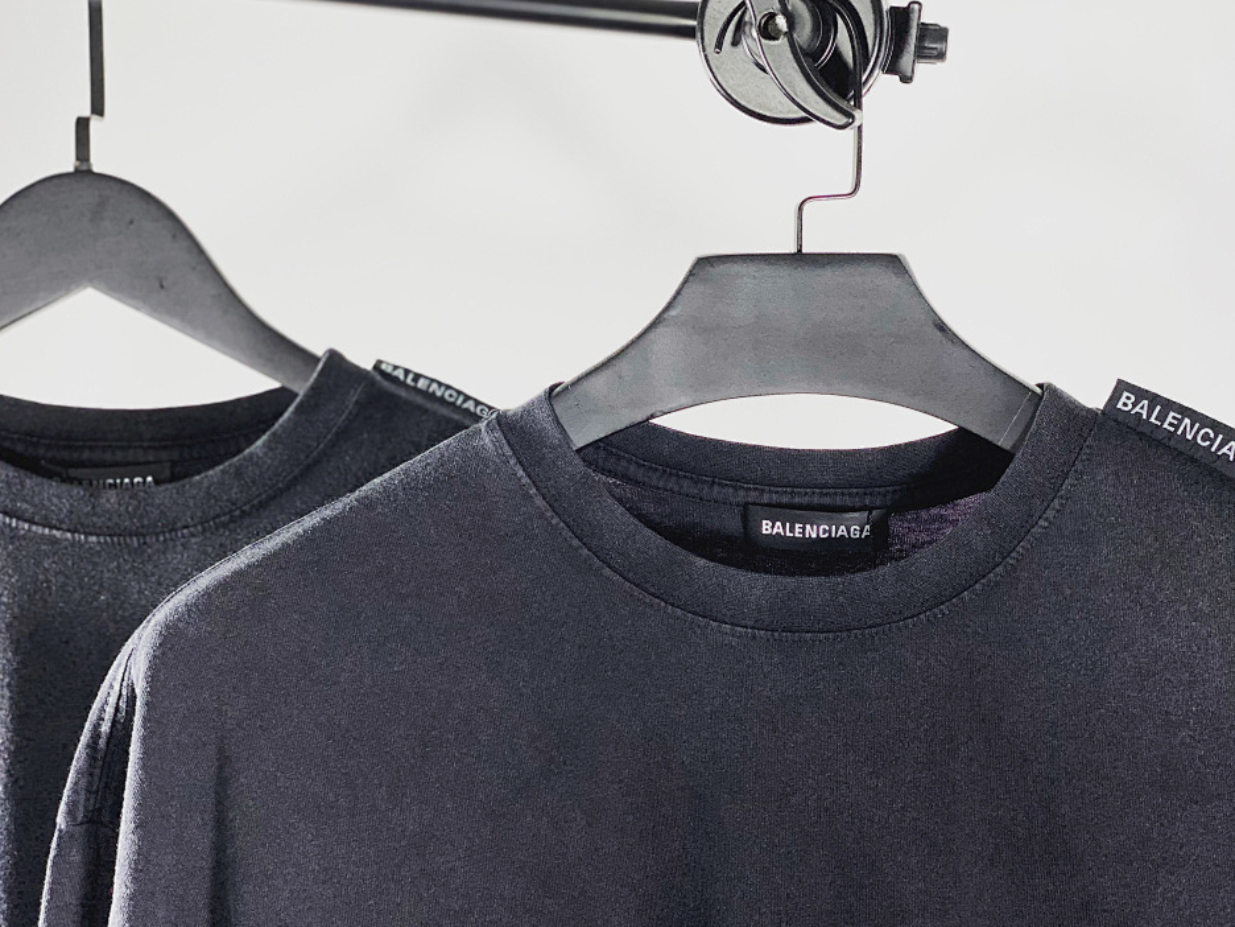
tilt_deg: +0.0
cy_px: 433
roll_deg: +1.2
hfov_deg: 32.2
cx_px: 673
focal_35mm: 60
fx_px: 2141
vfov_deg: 24.4
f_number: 2
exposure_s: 1/123
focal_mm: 6
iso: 40
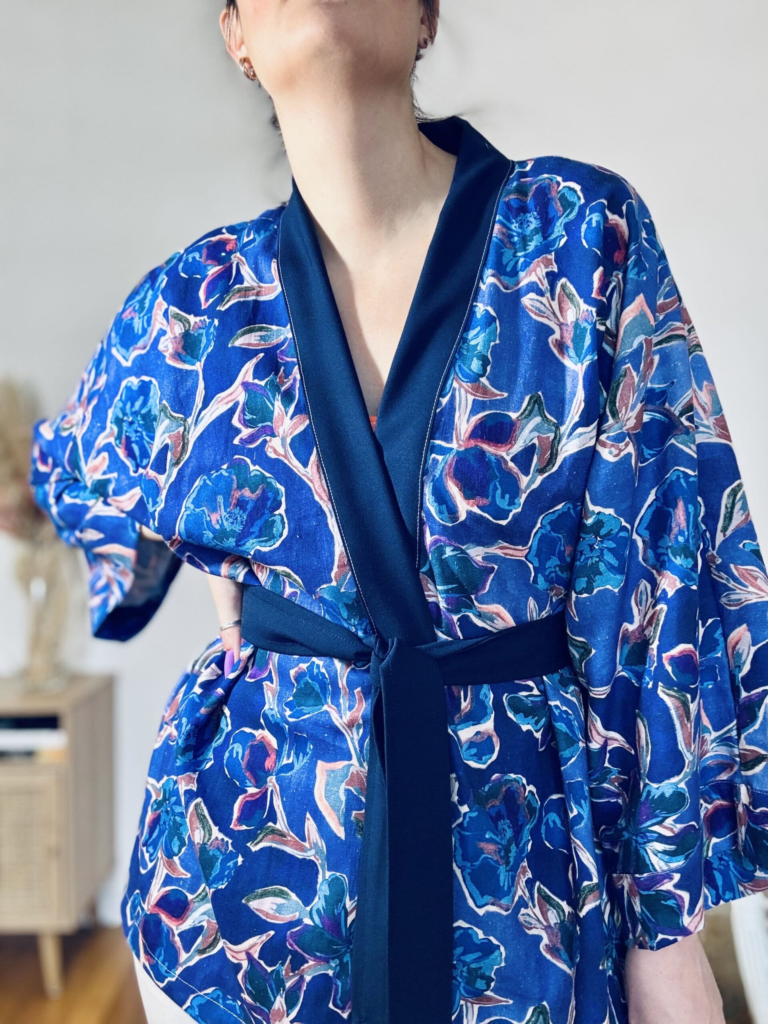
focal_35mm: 30
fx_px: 887
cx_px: 384
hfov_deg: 46.8
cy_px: 512
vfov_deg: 60.0
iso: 80
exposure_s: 1/60
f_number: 1.9
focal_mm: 2.69
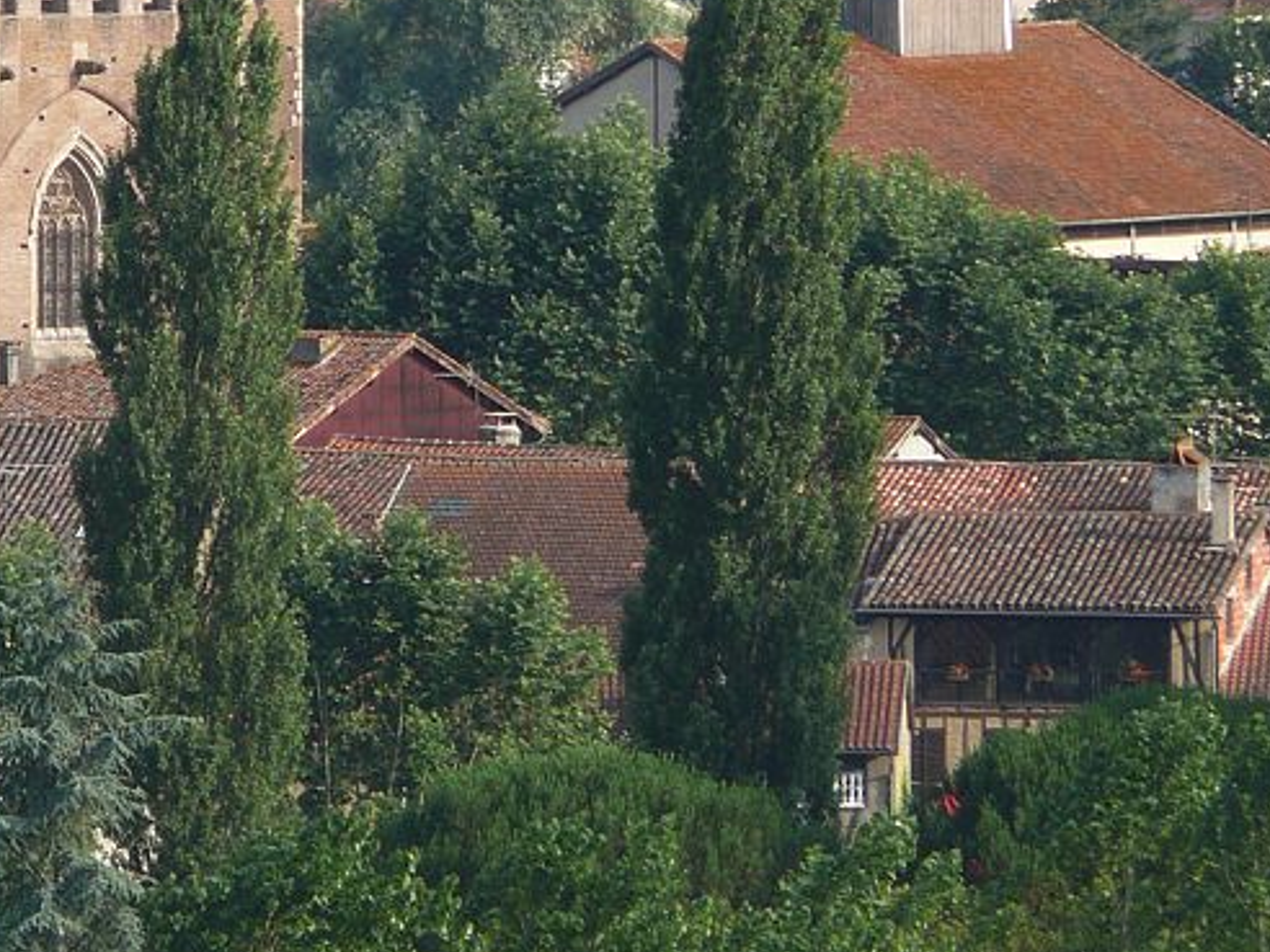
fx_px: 35844
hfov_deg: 2.0
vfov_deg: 1.5
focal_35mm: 977
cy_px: 126
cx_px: 170
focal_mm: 88.8
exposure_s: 1/200
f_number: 5.6
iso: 100
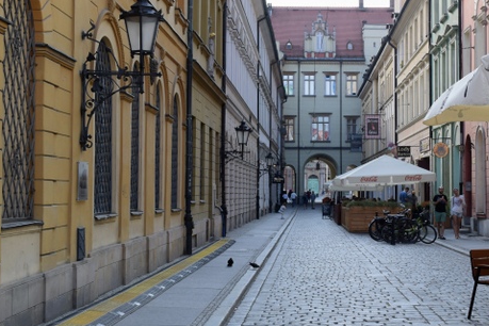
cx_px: 327
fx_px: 869
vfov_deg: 21.2
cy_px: 157
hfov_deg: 31.2
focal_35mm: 64
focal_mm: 28
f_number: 6.3
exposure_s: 1/125
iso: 200
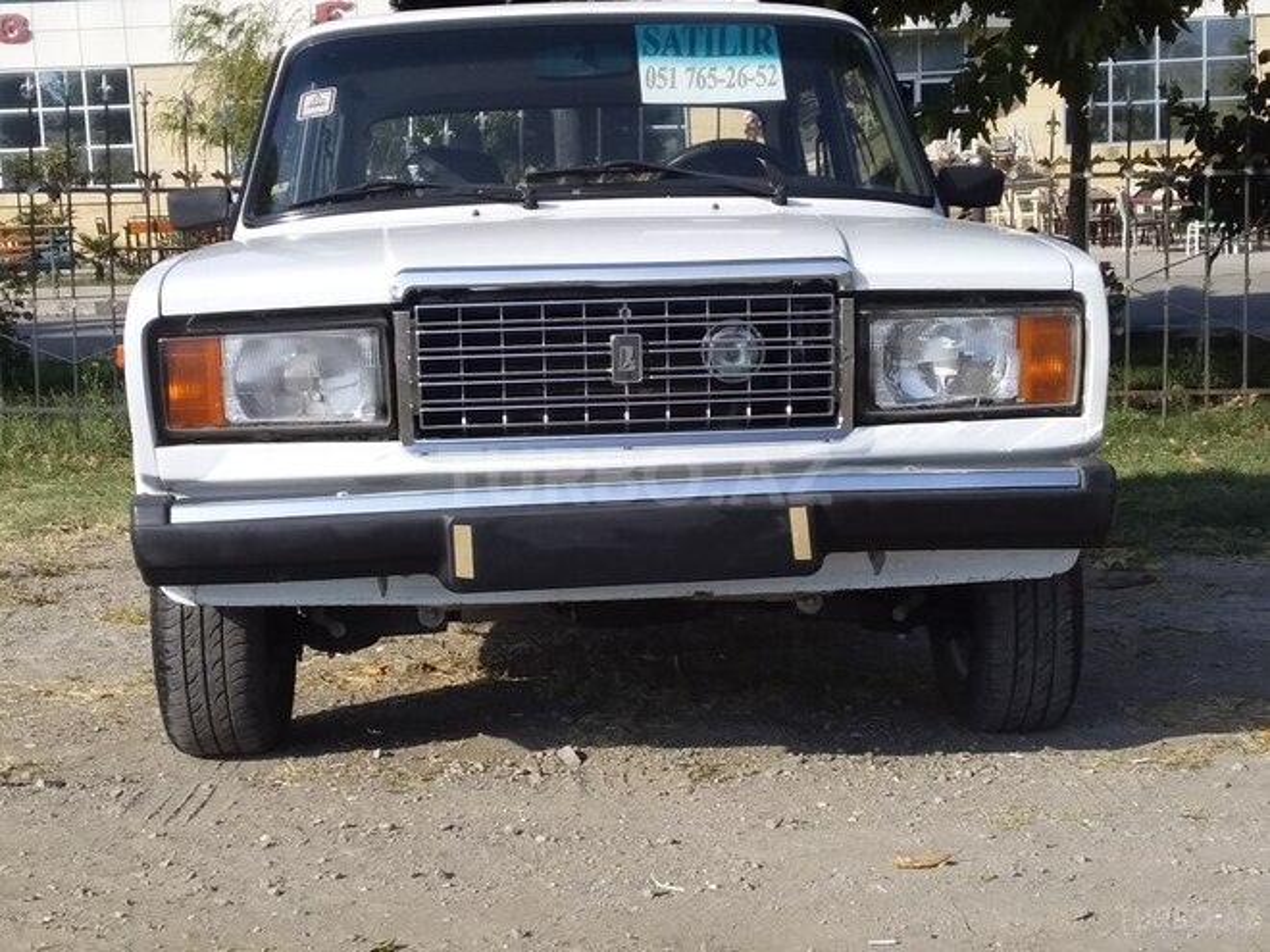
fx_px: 1137
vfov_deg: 45.4
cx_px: 635
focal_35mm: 31
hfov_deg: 58.4
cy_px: 476
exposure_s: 1/1115
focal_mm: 3.3
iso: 40
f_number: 2.2
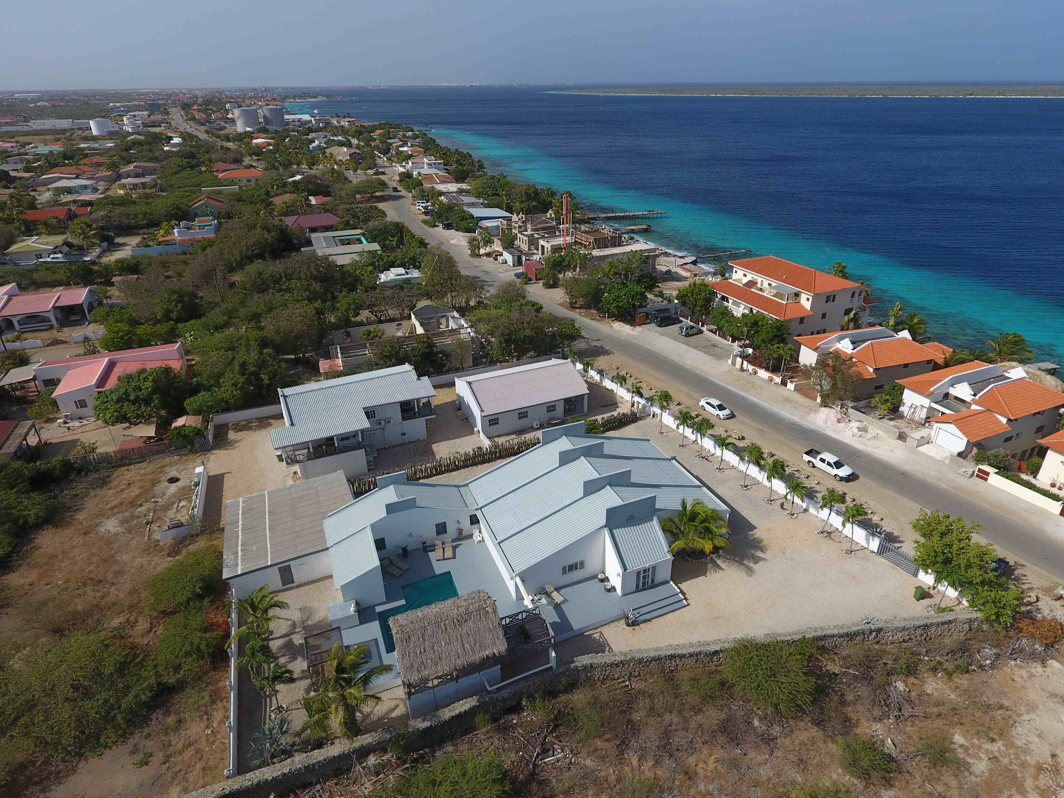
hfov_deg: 81.7
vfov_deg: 66.0
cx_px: 532
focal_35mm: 20
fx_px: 615
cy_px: 399
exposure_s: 1/1458
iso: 100
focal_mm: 3.61
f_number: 2.8
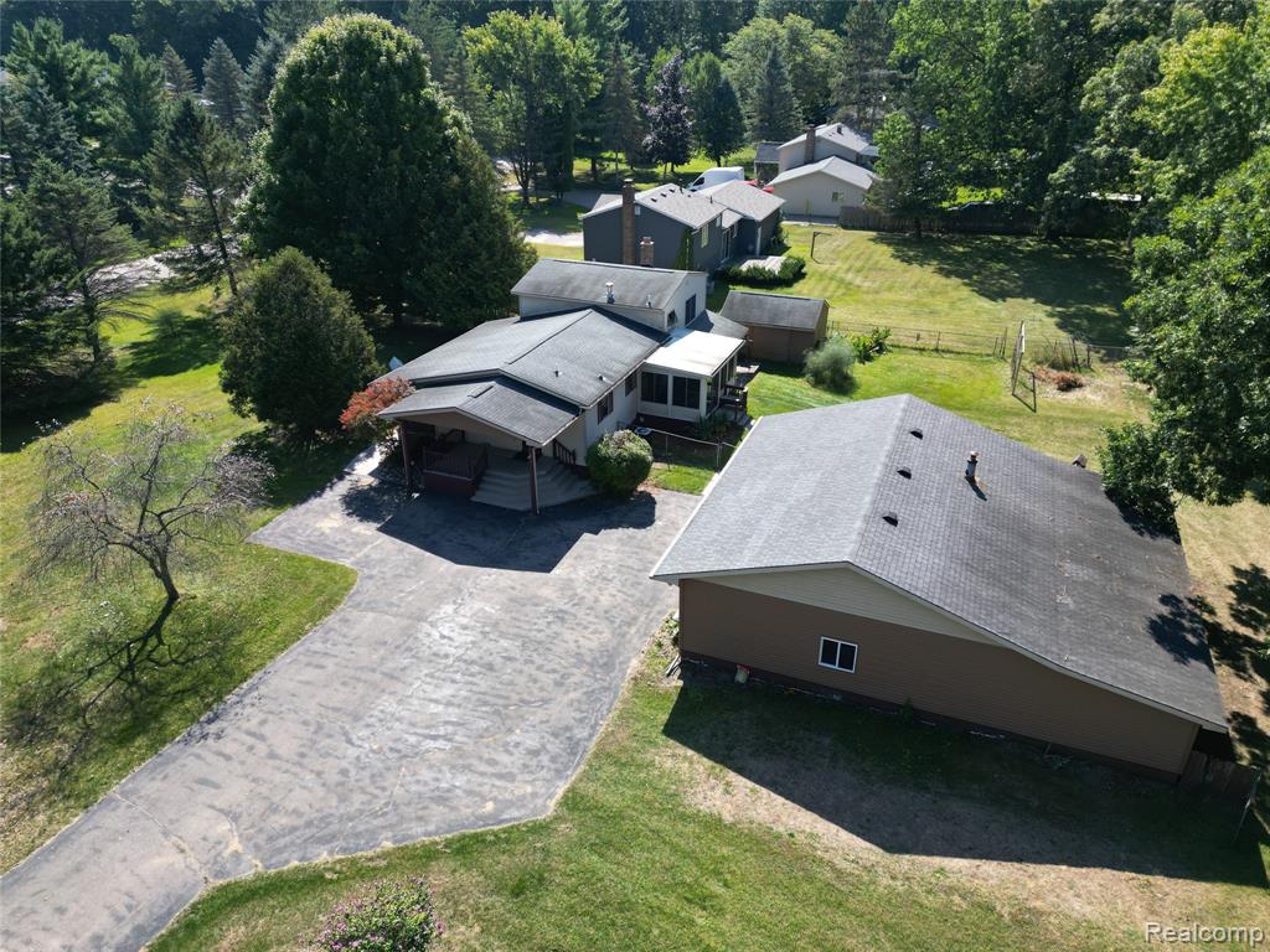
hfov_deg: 71.6
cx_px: 635
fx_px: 881
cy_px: 476
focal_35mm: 24
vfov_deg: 56.8
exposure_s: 1/30
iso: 100
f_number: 1.7
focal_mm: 6.72
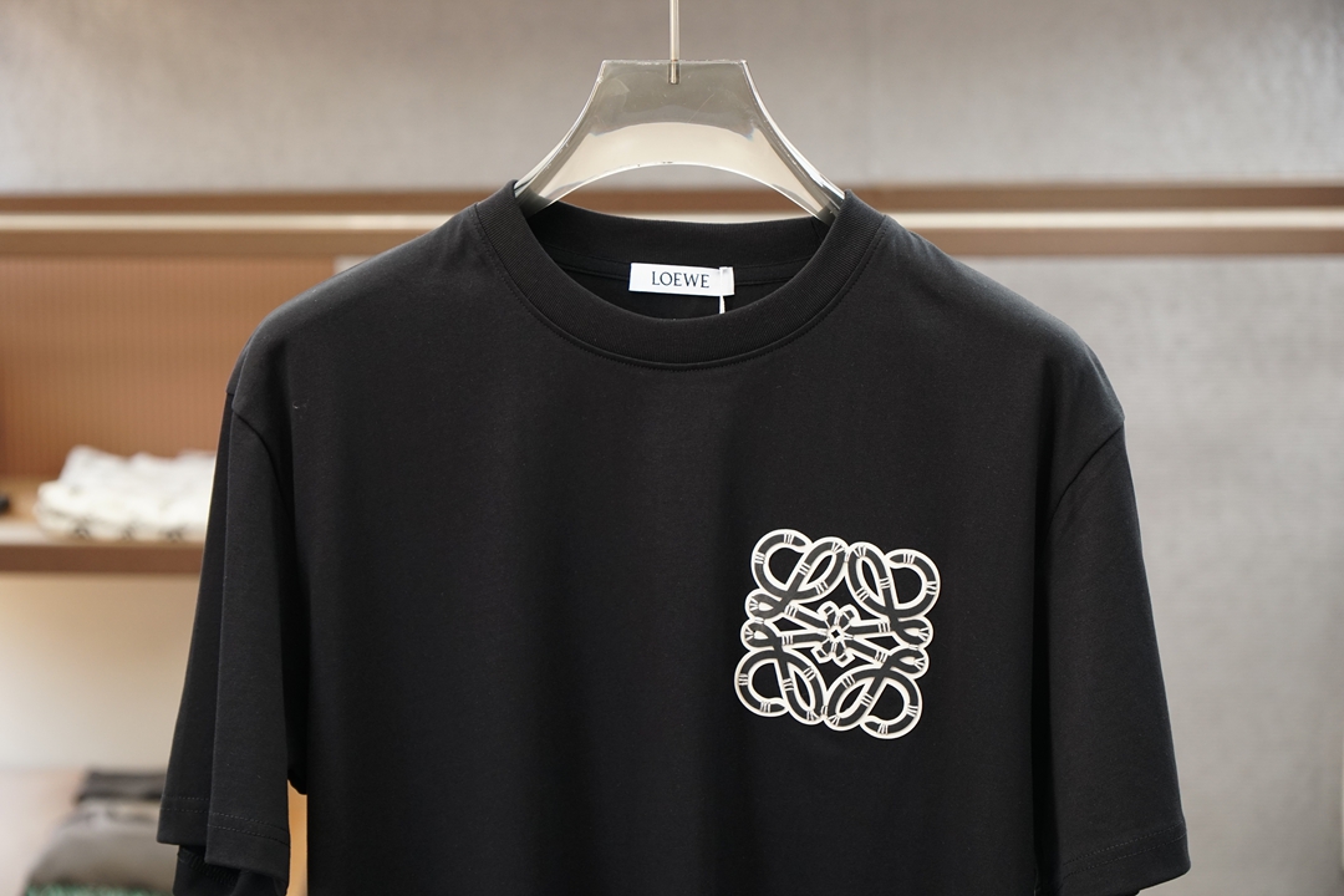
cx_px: 672
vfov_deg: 16.9
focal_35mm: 81
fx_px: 3024
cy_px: 448
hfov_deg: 25.1
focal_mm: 54
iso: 640
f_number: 4
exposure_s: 1/125
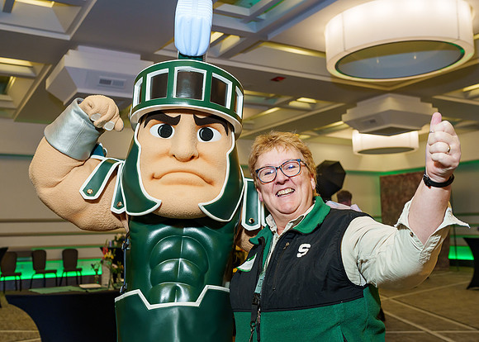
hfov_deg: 49.0
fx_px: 525
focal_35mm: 39
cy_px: 162
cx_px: 236
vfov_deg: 36.0
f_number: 4.5
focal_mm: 35
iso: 800
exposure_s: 1/125
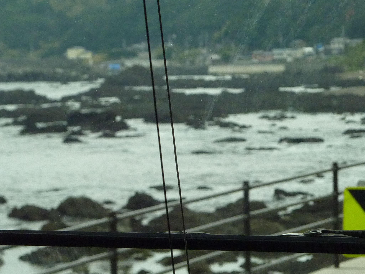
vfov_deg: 8.6
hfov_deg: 11.4
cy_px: 137
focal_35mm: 173
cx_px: 182
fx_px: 1824
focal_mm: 15.8
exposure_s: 1/400
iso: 250
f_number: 4.3
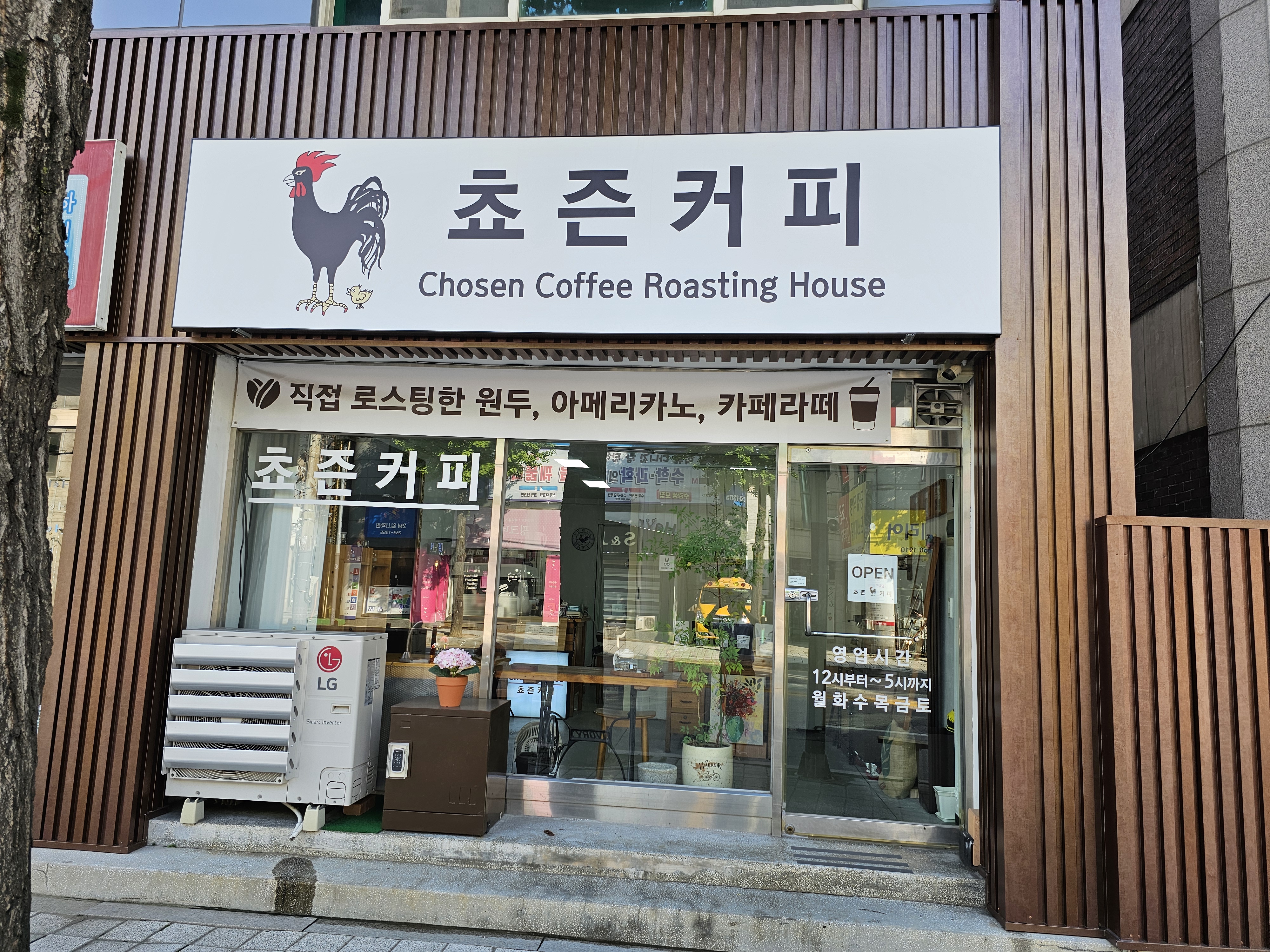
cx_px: 635
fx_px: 844
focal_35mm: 23
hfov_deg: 73.9
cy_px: 476
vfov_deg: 58.9
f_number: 1.7
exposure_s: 1/207
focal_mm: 6.3
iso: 25
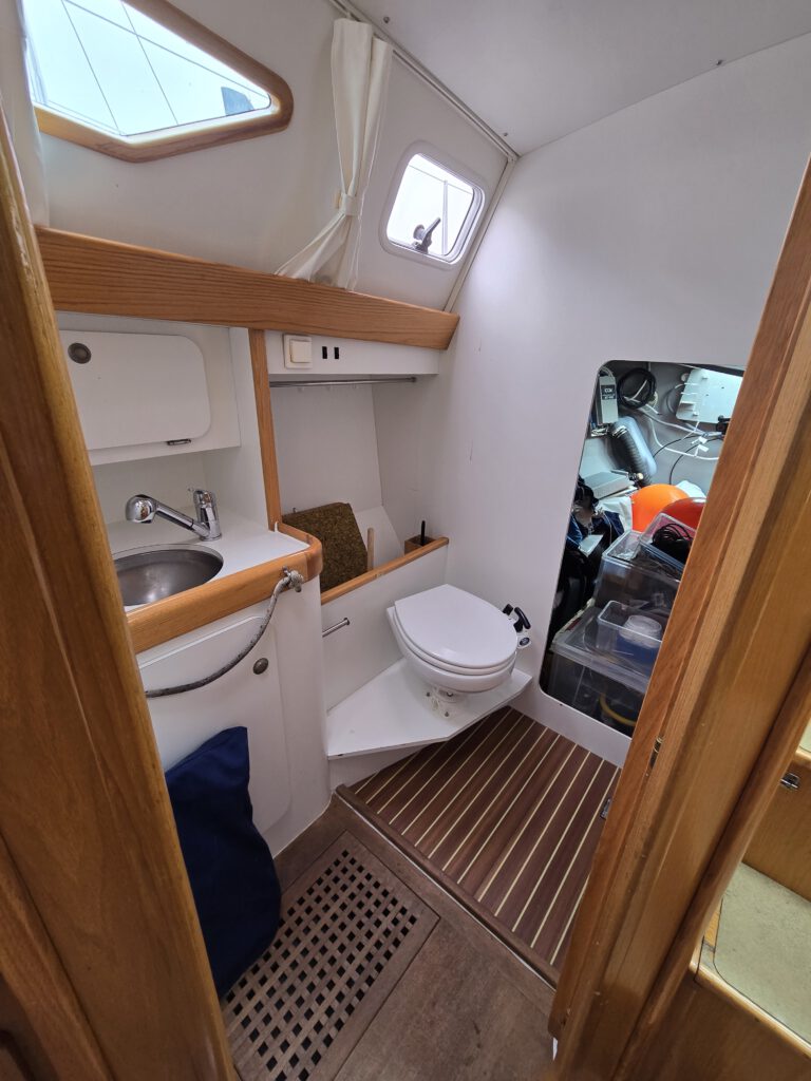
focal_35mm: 13
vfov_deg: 106.2
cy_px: 540
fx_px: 406
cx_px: 406
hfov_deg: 89.9
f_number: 2.2
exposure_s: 1/50
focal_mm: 2.2
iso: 125
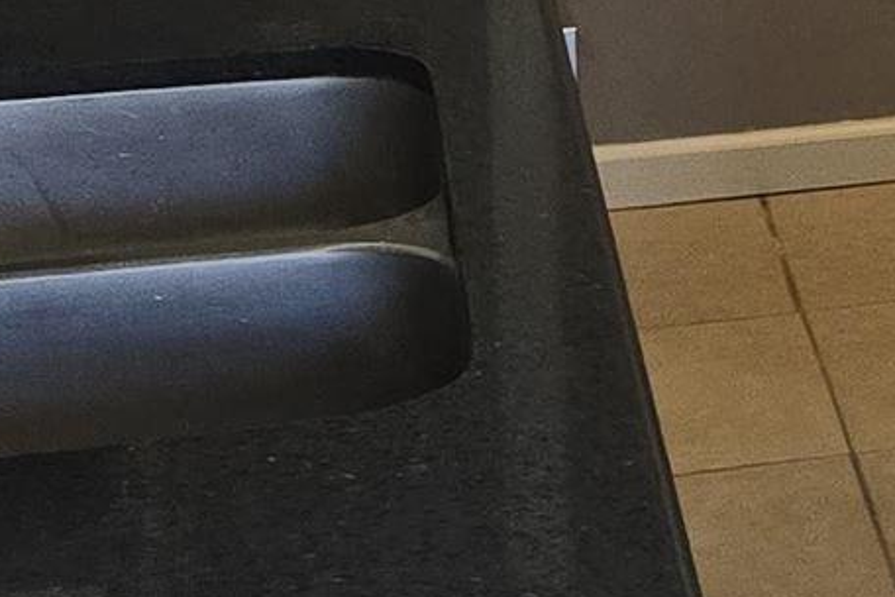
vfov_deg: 8.3
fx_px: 4002
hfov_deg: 10.4
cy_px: -320
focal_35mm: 161
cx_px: 2387
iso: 250
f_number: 1.7
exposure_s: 1/120
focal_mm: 6.3
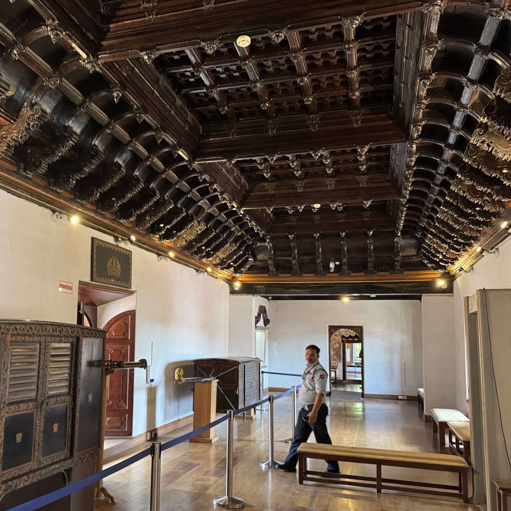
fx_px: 534
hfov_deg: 50.3
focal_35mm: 32
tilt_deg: +4.6
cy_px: 280
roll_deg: -0.9
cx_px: 175
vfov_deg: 51.0
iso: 500
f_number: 1.78
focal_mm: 6.76
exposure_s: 1/60
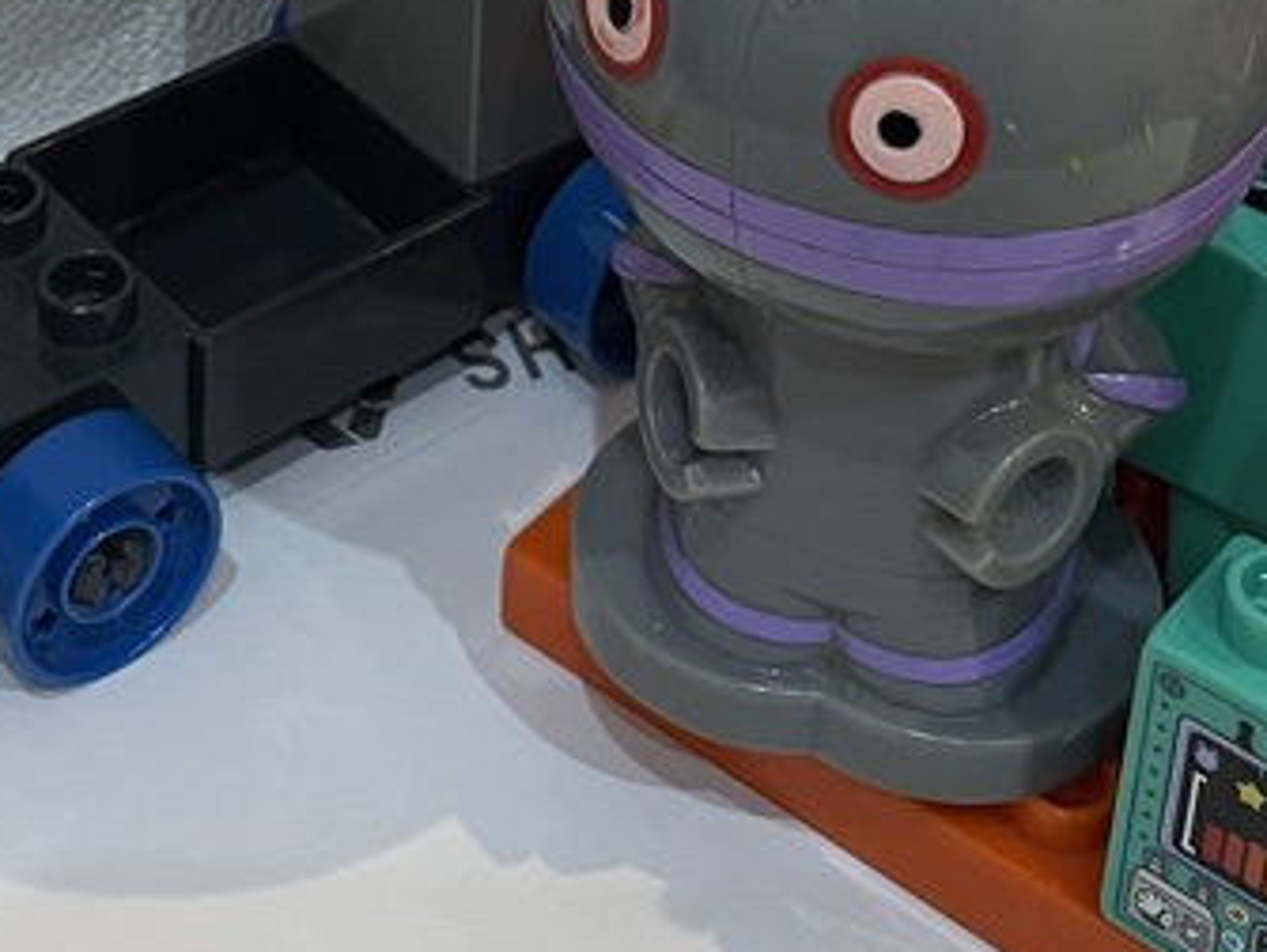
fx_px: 3408
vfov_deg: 14.7
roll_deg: -3.5
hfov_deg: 21.1
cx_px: 579
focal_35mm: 93
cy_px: -502
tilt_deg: -29.2
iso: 125
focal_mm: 4.2
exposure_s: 1/62
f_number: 1.6
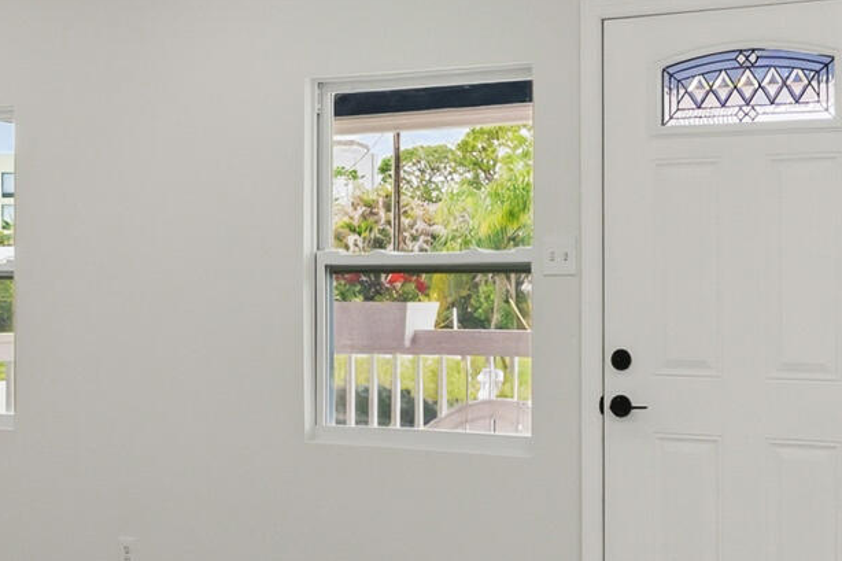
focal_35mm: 57
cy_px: 293
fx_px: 1333
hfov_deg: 34.4
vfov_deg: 23.8
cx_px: 625
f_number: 9
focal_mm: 14
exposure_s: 1/20
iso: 250
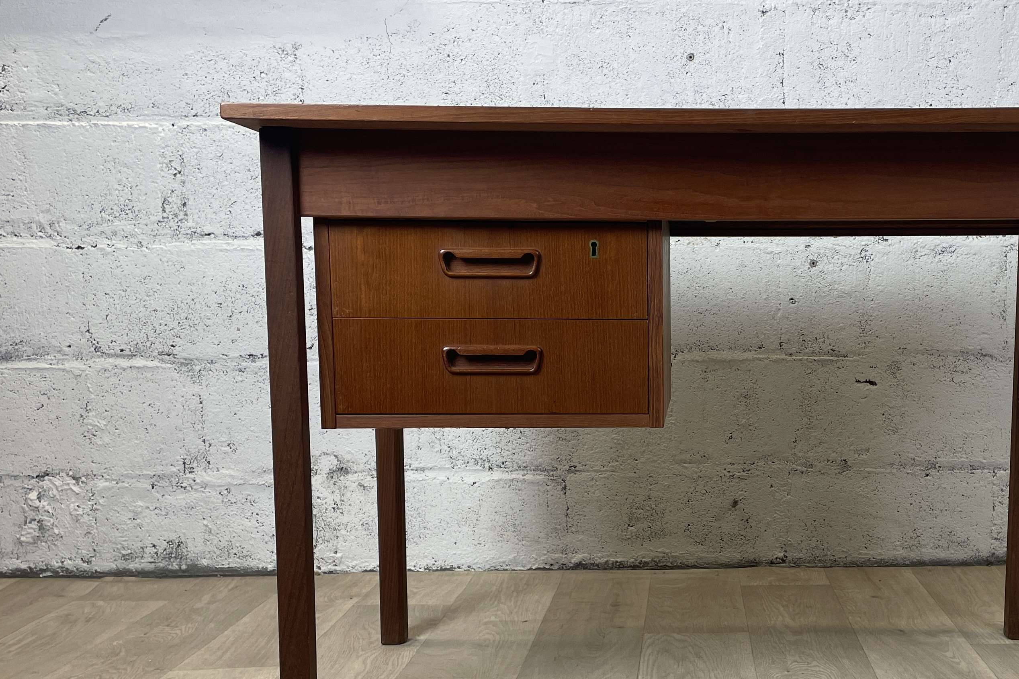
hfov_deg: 44.3
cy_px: 426
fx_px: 1217
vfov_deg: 31.0
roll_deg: +0.7
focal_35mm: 43
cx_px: 730
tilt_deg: -6.8
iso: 50
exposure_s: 1/100
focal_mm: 4.2
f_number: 1.6
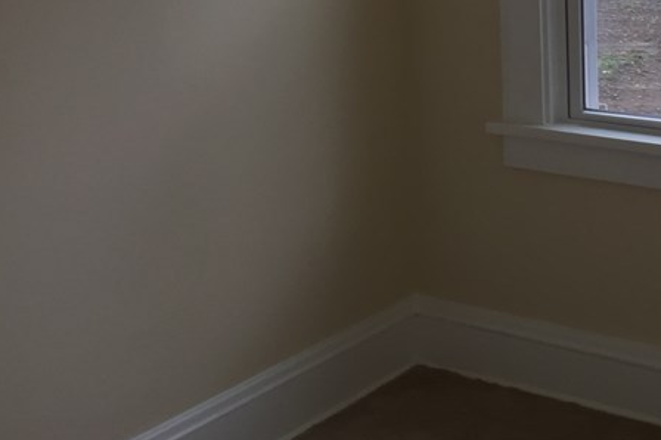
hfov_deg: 27.8
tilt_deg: -4.9
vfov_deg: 19.1
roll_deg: +1.7
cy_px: -3
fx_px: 1266
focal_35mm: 69
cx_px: 631
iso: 50
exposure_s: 1/120
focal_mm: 4.15
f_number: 2.2
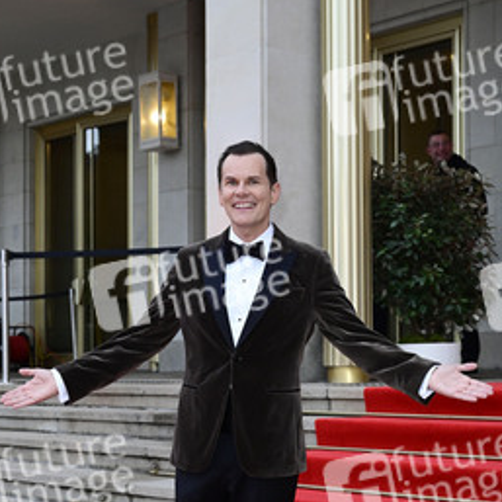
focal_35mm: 66
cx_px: 246
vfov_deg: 25.8
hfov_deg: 26.1
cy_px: 383
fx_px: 1083
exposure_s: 1/250
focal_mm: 50
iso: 3200
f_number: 5.6
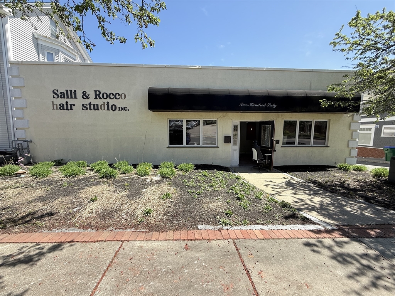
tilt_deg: -5.7
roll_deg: -0.4
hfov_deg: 102.1
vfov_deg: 85.7
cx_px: 198
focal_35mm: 14
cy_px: 148
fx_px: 160
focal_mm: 2.22
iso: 50
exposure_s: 1/726
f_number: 2.2
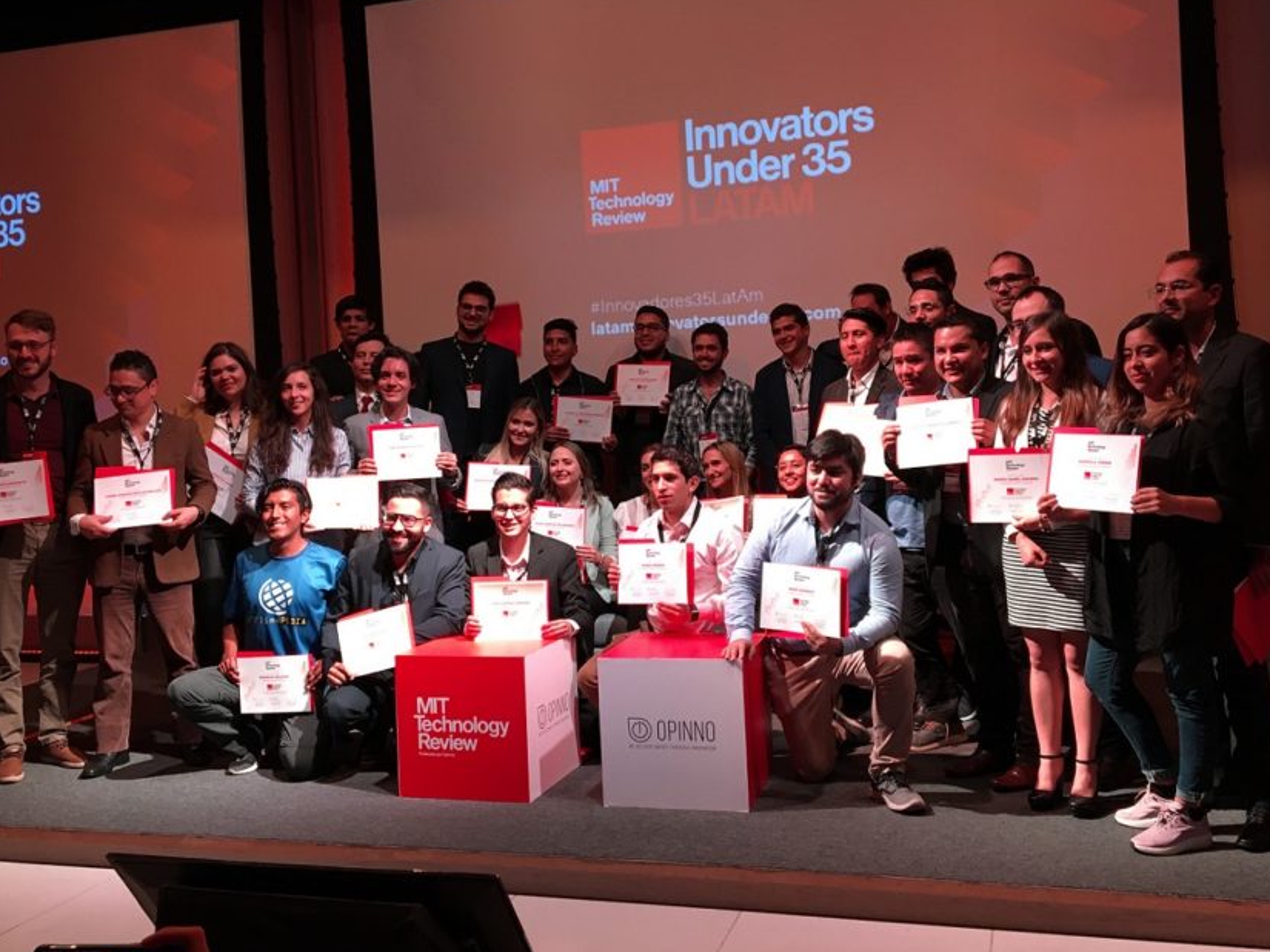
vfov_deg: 39.6
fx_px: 1321
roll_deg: +2.0
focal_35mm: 36
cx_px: 637
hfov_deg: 51.3
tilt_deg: -0.4
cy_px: 428
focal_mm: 4.15
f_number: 2.2
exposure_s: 1/30
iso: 80
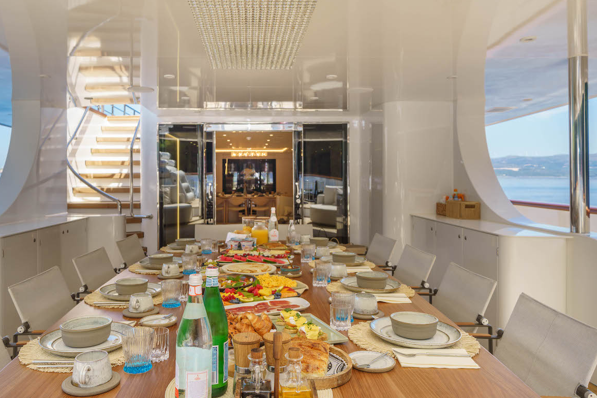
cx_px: 254
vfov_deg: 49.5
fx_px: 431
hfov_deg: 69.0
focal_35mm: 26
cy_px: 207
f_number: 5.6
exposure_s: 1/160
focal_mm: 20
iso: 100
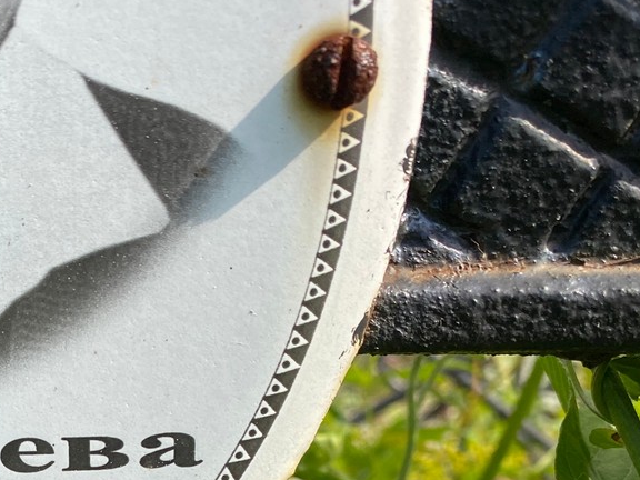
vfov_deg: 20.9
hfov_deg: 28.5
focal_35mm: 65
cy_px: 587
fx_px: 1202
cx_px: 46
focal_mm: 4.25
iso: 32
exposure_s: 1/647
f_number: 1.8
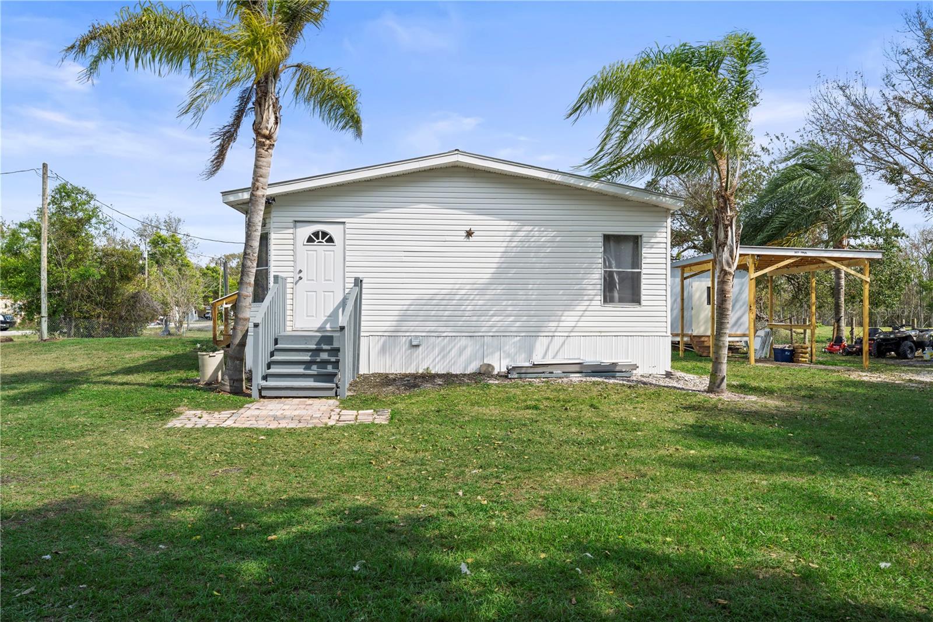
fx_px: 622
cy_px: 311
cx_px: 466
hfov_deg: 73.8
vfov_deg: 53.1
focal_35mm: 24
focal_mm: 24
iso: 50
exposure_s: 1/30
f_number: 7.1
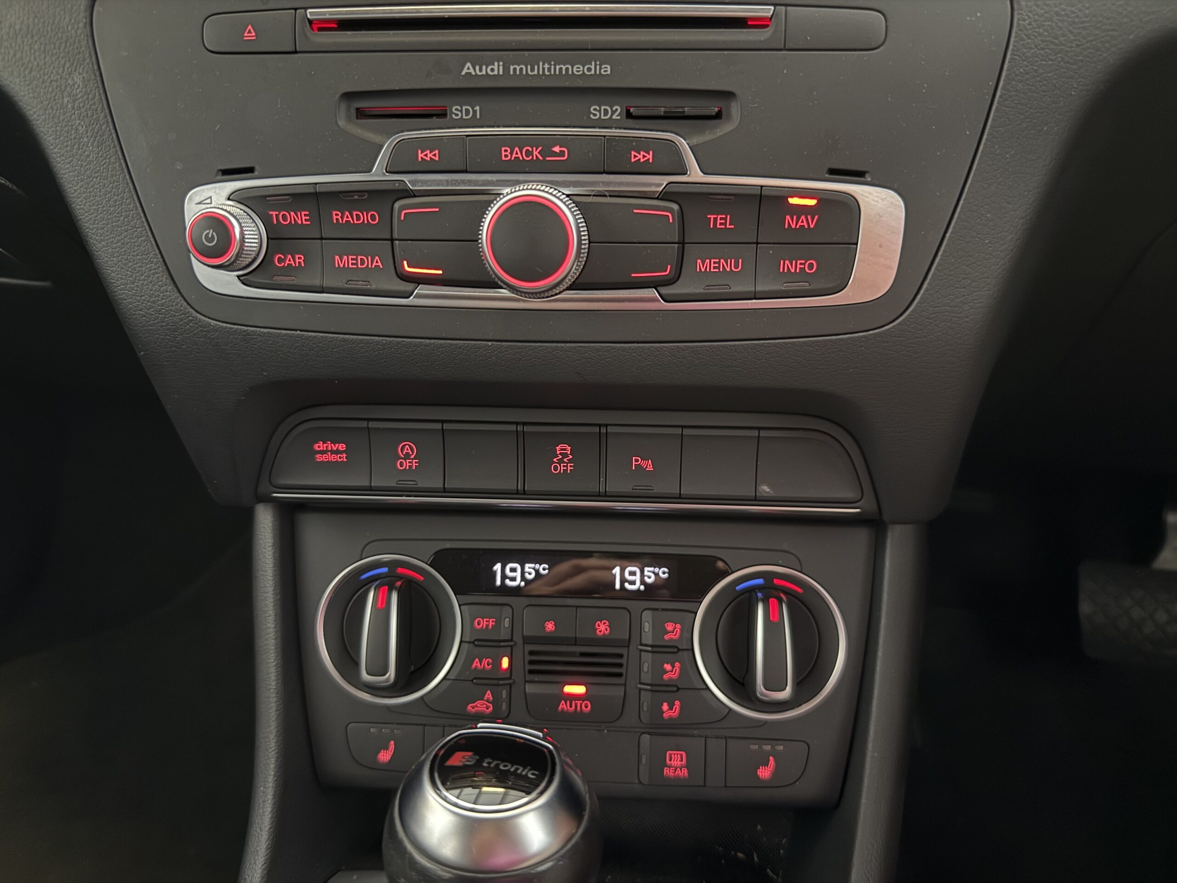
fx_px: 816
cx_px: 588
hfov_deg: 71.6
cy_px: 442
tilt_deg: -31.8
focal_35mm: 24
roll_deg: +1.3
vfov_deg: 56.8
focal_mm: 6.76
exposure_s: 1/12
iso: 1000
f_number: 1.78
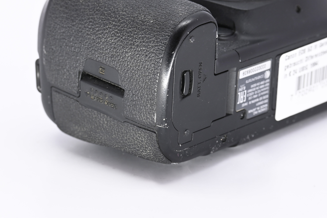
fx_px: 1598
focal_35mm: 176
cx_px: 173
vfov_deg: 7.8
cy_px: 101
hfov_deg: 11.7
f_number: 9
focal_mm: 100
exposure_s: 1/125
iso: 500
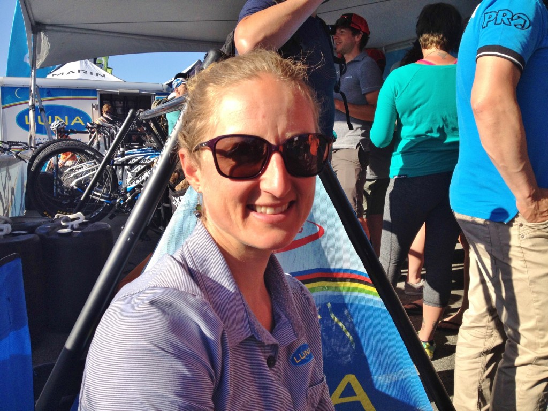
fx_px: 554
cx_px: 274
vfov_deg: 40.7
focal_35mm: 35
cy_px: 206
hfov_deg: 52.6
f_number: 2.4
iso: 50
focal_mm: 4.28
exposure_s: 1/1104
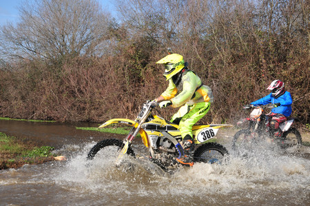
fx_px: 387
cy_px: 103
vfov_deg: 29.8
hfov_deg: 43.6
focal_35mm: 45
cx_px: 155
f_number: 5.6
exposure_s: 1/1000
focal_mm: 30
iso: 400
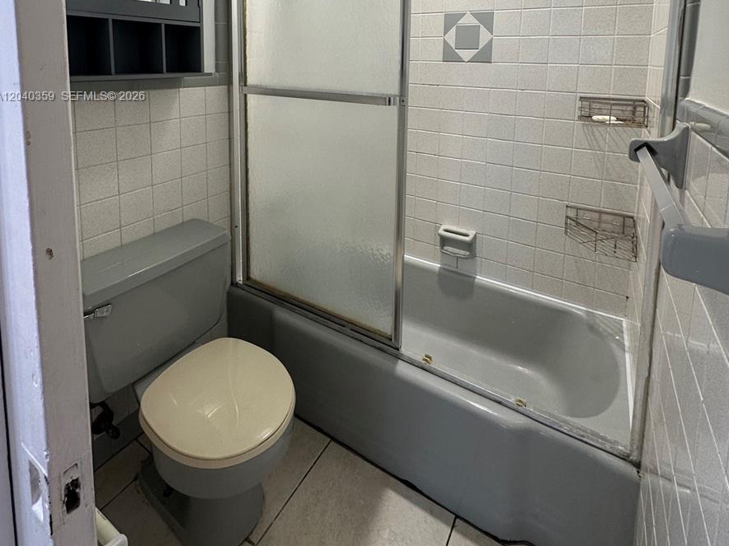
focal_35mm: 19
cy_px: 97
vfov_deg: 62.0
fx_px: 400
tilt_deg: -5.1
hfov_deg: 84.7
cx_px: 364
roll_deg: -1.1
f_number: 2.2
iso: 100
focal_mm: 2.22
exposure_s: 1/120
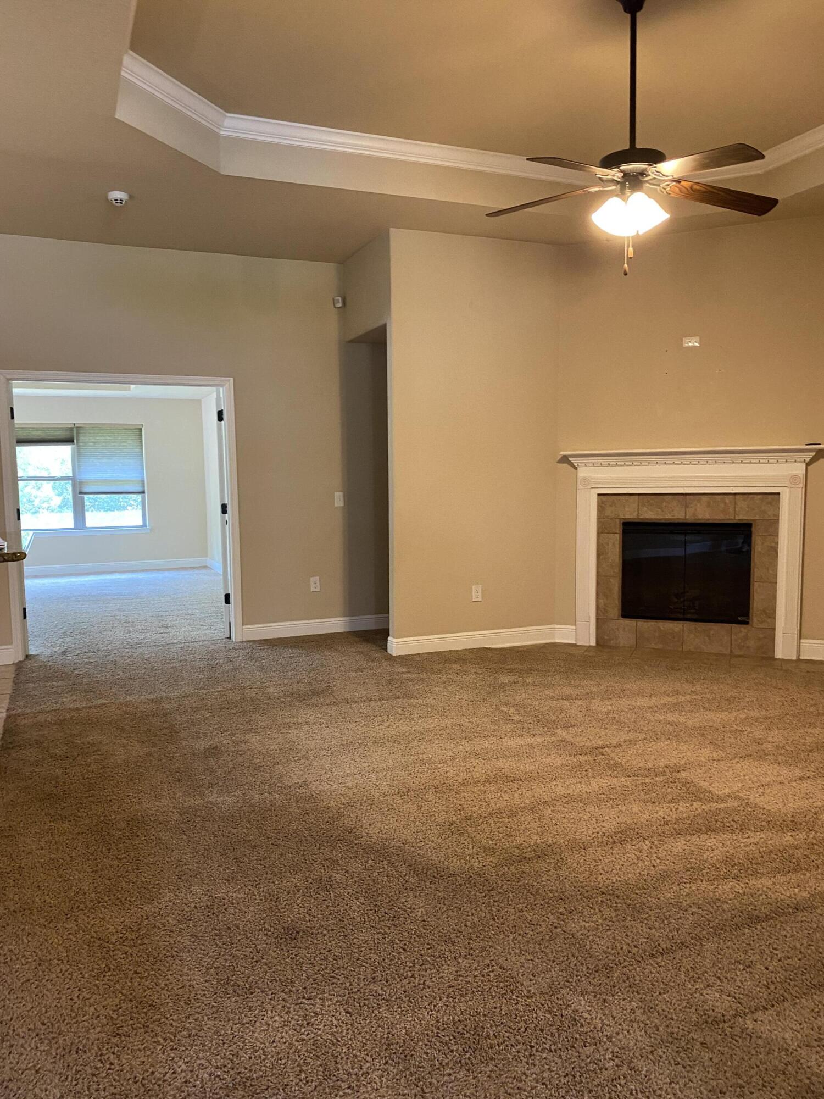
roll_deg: +1.5
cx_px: 412
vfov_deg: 67.3
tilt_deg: -5.7
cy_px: 550
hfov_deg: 53.1
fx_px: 825
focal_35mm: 26
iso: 320
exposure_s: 1/60
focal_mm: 4.25
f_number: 1.8
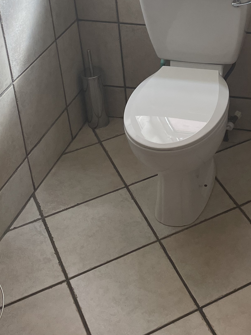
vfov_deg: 28.2
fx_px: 628
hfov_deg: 21.8
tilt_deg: -24.8
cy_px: 8
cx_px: 246
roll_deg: +1.0
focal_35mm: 65
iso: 80
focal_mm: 4.2
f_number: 1.6
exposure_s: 1/121
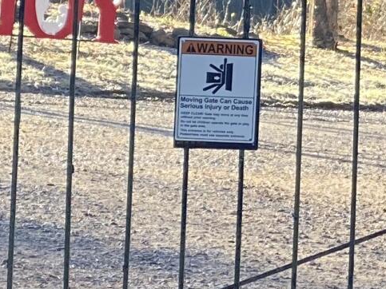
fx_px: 3601
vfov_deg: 4.6
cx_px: 660
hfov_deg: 6.0
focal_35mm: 323
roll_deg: -1.7
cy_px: -73
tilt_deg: +4.5
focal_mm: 6
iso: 20
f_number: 2
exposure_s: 1/122
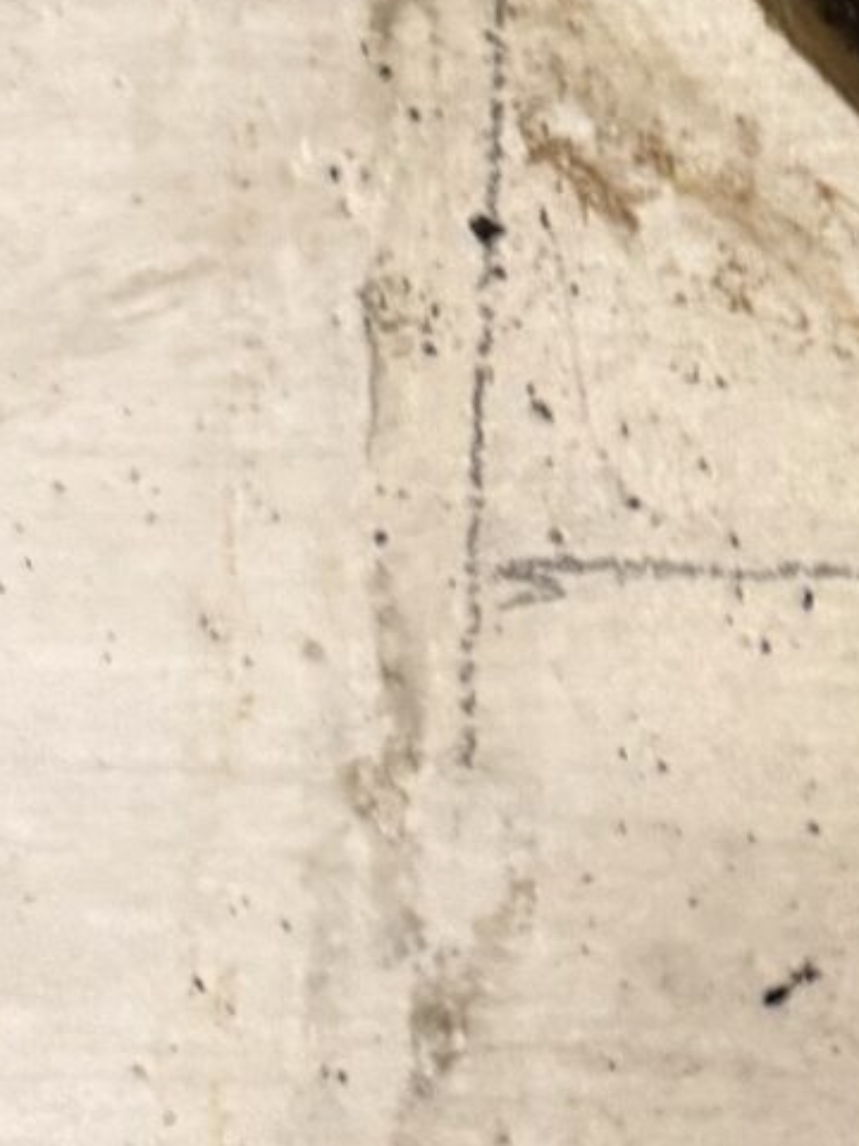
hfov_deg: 10.5
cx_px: 1811
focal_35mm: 128
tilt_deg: -83.7
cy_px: -189
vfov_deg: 14.9
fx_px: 4235
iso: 400
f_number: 1.78
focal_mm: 6.76
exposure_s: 1/60
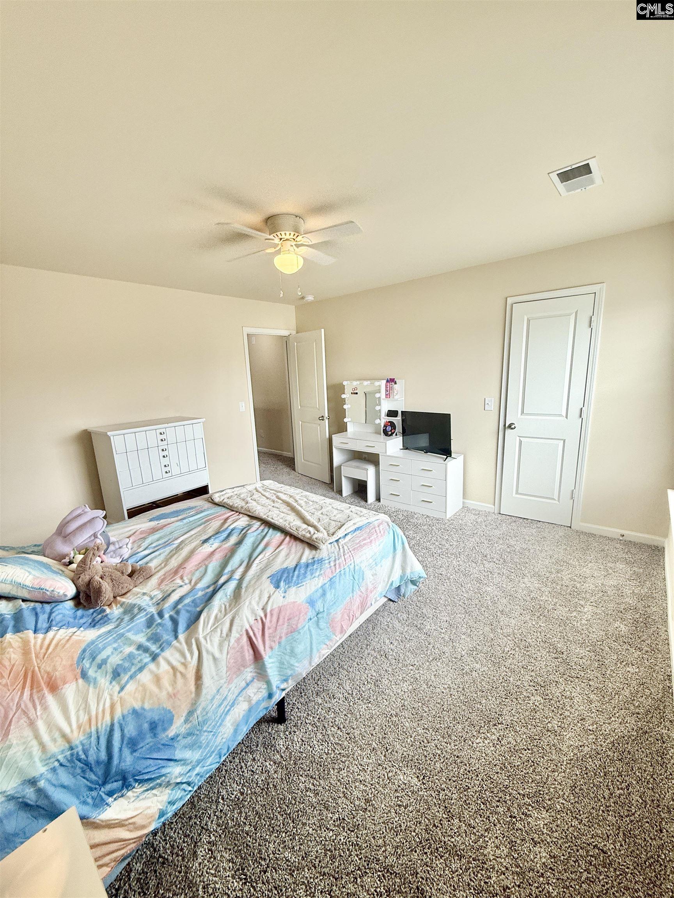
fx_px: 363
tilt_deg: -11.3
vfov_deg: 102.1
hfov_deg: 85.7
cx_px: 337
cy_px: 449
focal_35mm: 14
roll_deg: +2.4
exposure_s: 1/120
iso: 64
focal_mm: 2.22
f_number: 2.2
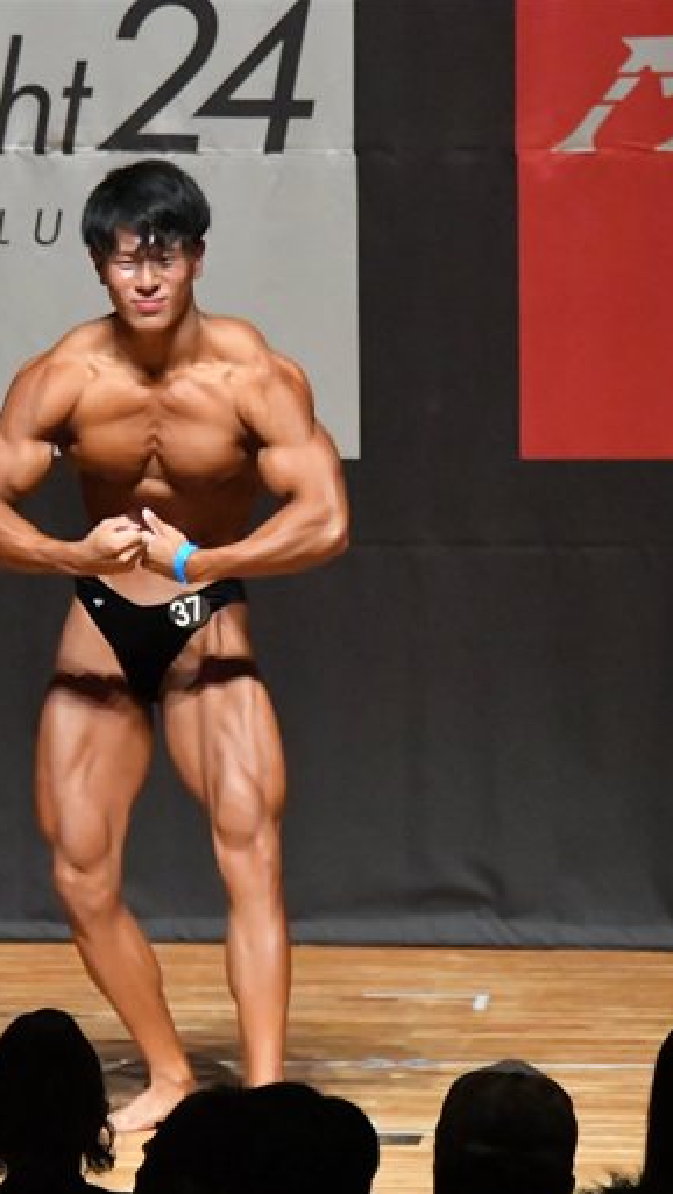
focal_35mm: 427
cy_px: 598
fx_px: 13531
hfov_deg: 2.8
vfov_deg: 5.1
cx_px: 146
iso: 12800
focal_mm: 180
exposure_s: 1/400
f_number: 5.6
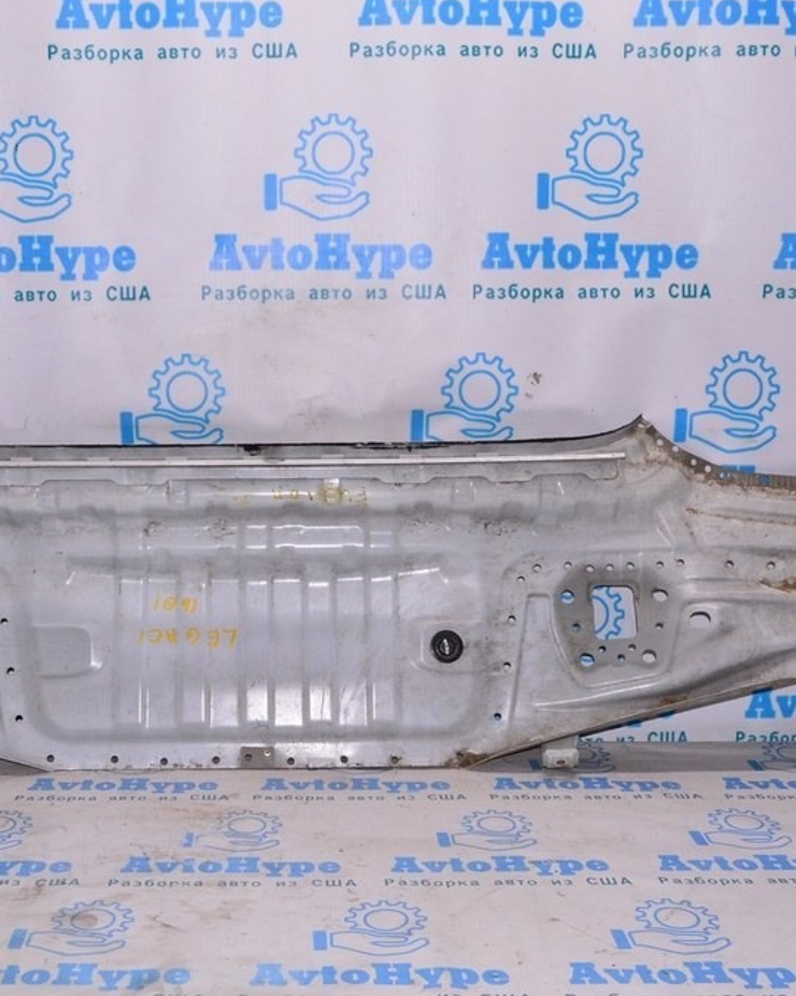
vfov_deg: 41.4
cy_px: 497
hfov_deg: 33.4
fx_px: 1318
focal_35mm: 45
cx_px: 294
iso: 1600
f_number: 8
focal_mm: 21
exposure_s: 1/200
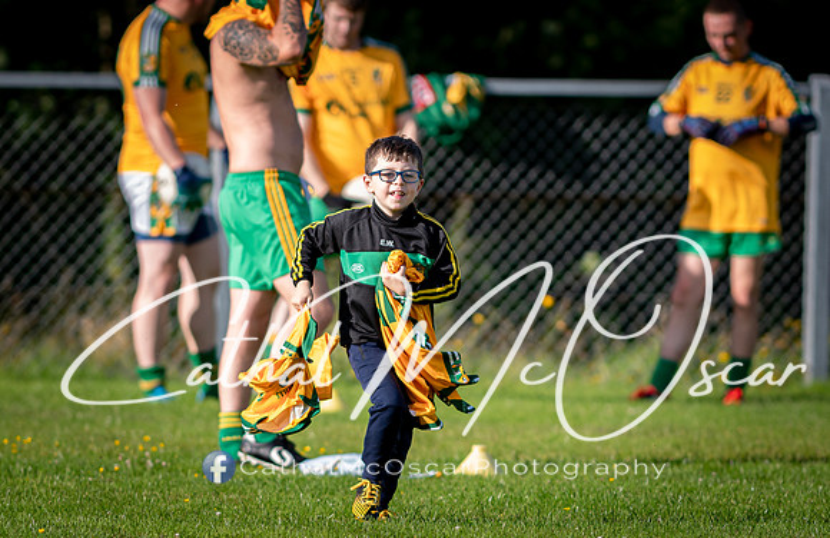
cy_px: 403
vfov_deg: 1.9
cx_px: 460
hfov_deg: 3.0
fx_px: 15961
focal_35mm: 698
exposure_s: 1/1600
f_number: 2.8
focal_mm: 300
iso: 180
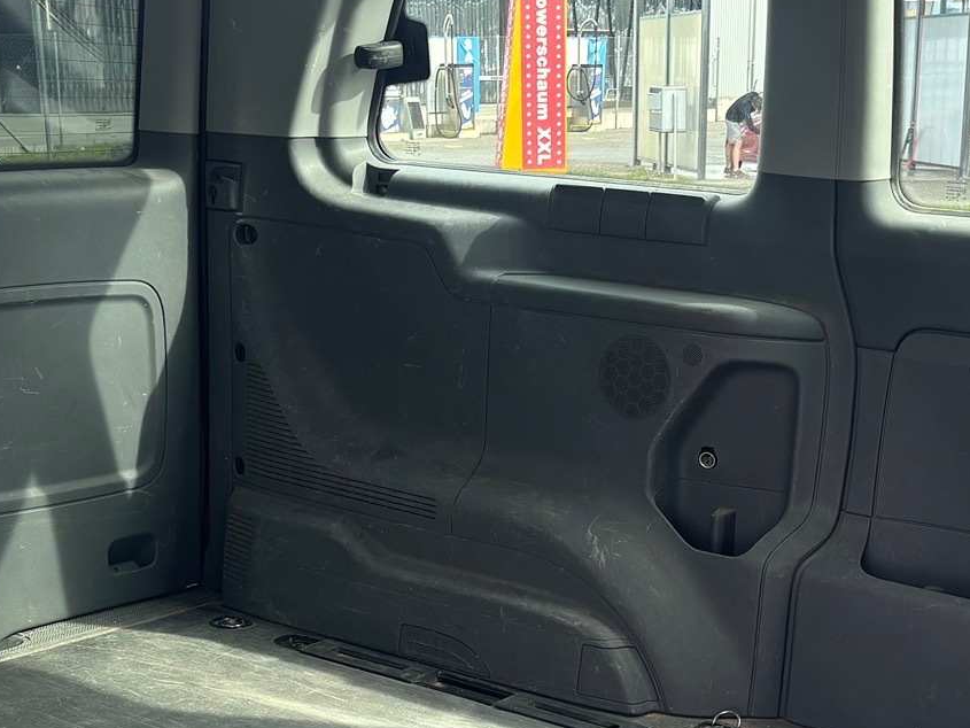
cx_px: 573
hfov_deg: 31.1
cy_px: 620
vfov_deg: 23.2
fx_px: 1738
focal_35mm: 62
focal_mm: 5.96
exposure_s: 1/153
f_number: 1.6
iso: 40
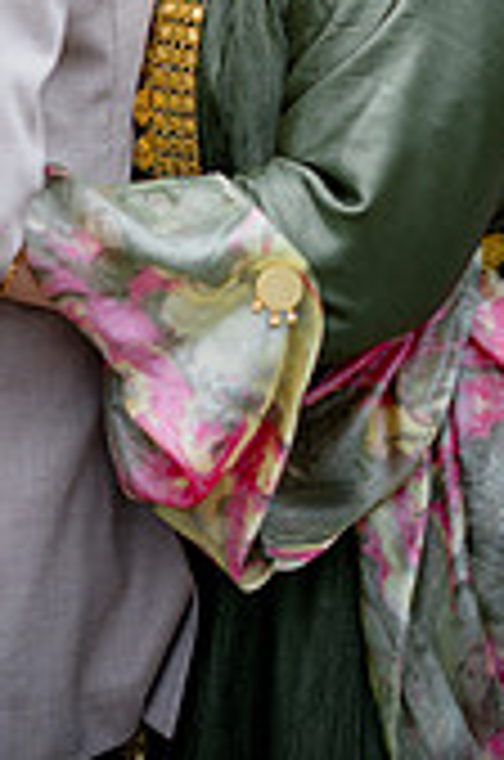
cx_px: 58
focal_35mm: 227
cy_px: -58
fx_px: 4786
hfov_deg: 6.0
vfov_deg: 9.0
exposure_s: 1/2000
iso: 100
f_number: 1.4
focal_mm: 85
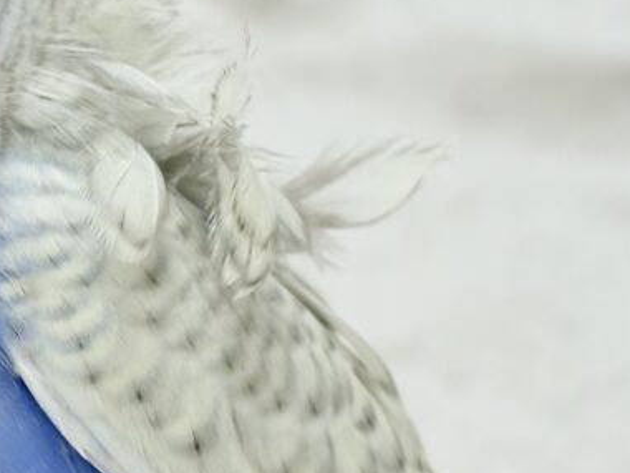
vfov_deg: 9.0
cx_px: -2
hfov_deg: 11.9
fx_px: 2985
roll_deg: -0.3
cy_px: 178
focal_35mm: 164
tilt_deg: +2.1
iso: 80
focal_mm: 5.96
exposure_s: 1/100
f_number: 1.6
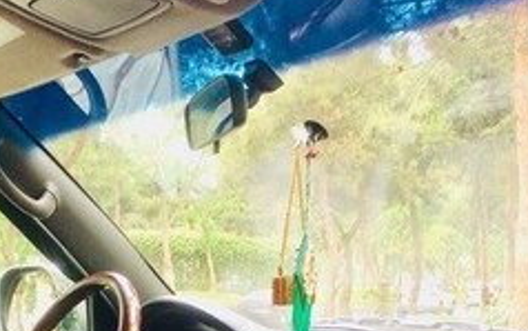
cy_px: 449
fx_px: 921
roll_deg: +1.3
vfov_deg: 18.7
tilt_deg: -8.8
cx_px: 153
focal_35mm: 64
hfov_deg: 31.6
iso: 50
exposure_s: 1/100
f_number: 2.2
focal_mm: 4.15
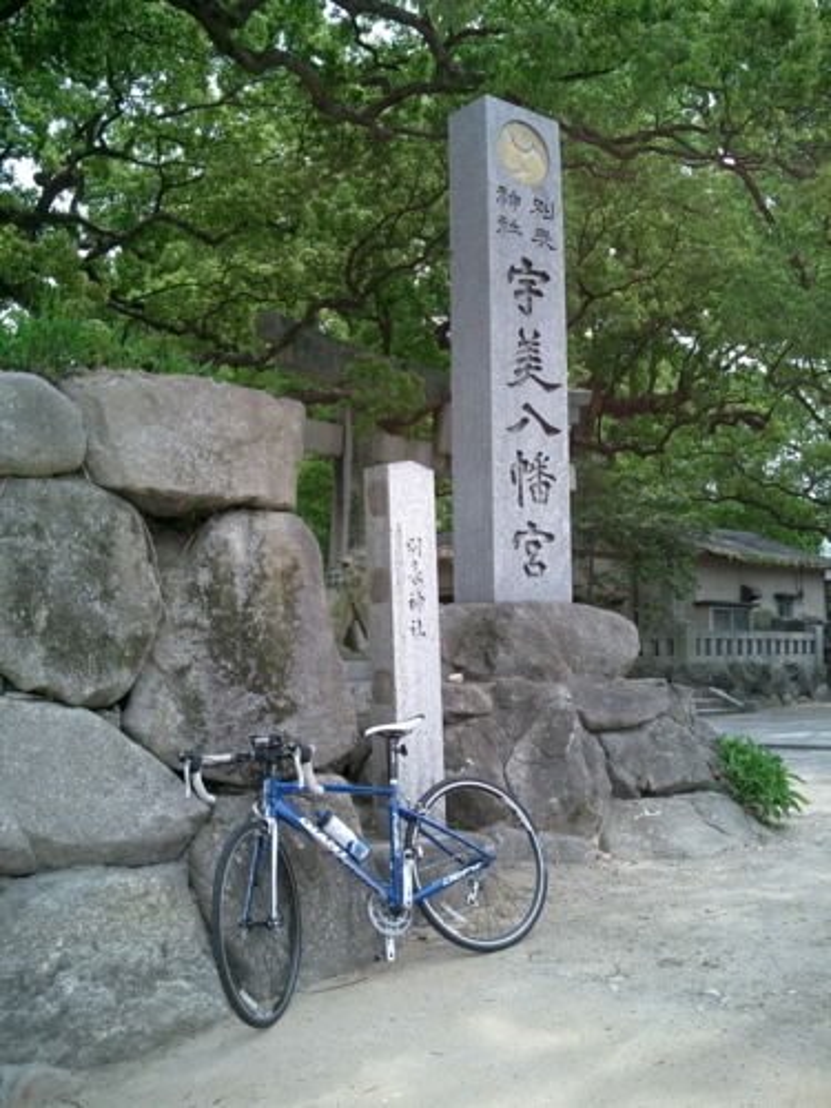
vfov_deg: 52.6
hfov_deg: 40.7
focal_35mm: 35
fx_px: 1120
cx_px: 416
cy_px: 554
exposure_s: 1/400
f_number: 4.2
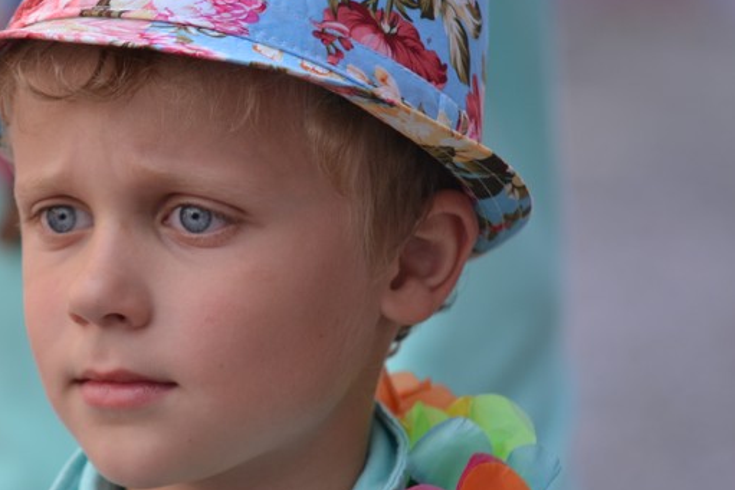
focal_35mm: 406
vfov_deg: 3.4
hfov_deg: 5.1
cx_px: 226
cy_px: 357
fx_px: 8291
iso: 100
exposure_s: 1/400
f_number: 2.8
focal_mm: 135
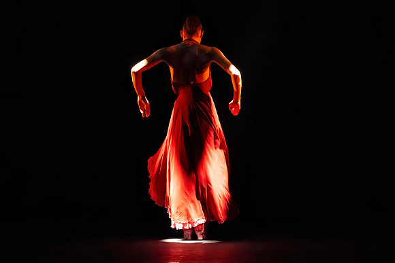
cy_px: 128
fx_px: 4956
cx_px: 213
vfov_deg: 3.0
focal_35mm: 452
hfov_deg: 4.6
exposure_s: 1/400
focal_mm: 330
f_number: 7.1
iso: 25600
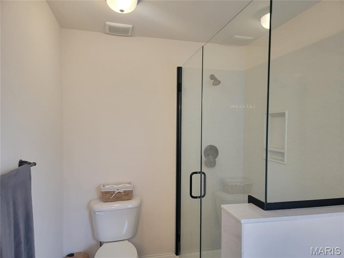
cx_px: 172
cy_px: 129
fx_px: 239
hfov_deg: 71.6
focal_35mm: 24
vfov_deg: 56.8
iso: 125
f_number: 1.8
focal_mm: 6.7
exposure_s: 1/120
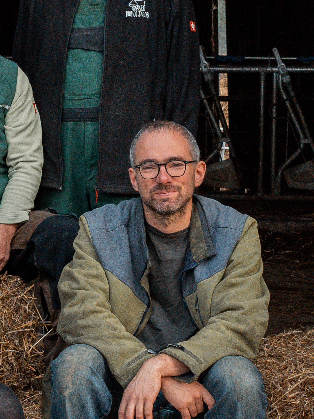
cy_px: 174
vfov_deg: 14.6
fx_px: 1632
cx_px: -8
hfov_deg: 10.9
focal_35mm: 135
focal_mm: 35
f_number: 7.1
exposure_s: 1/800
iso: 6400
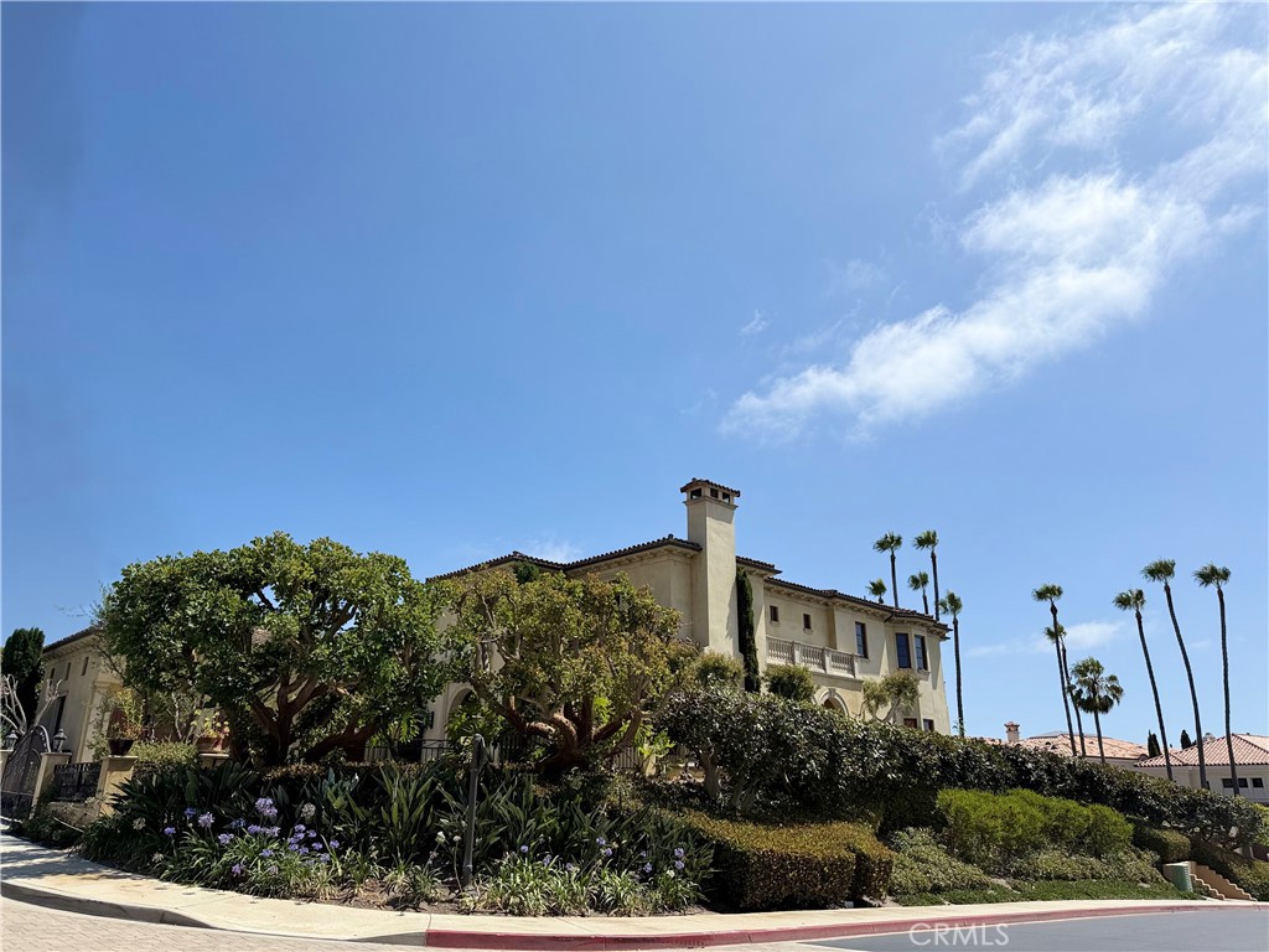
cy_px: 476
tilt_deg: +20.9
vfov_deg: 56.8
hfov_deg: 71.6
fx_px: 880
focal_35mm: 24
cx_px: 634
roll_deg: -0.2
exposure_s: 1/8130
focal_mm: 6.76
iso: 80
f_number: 1.78
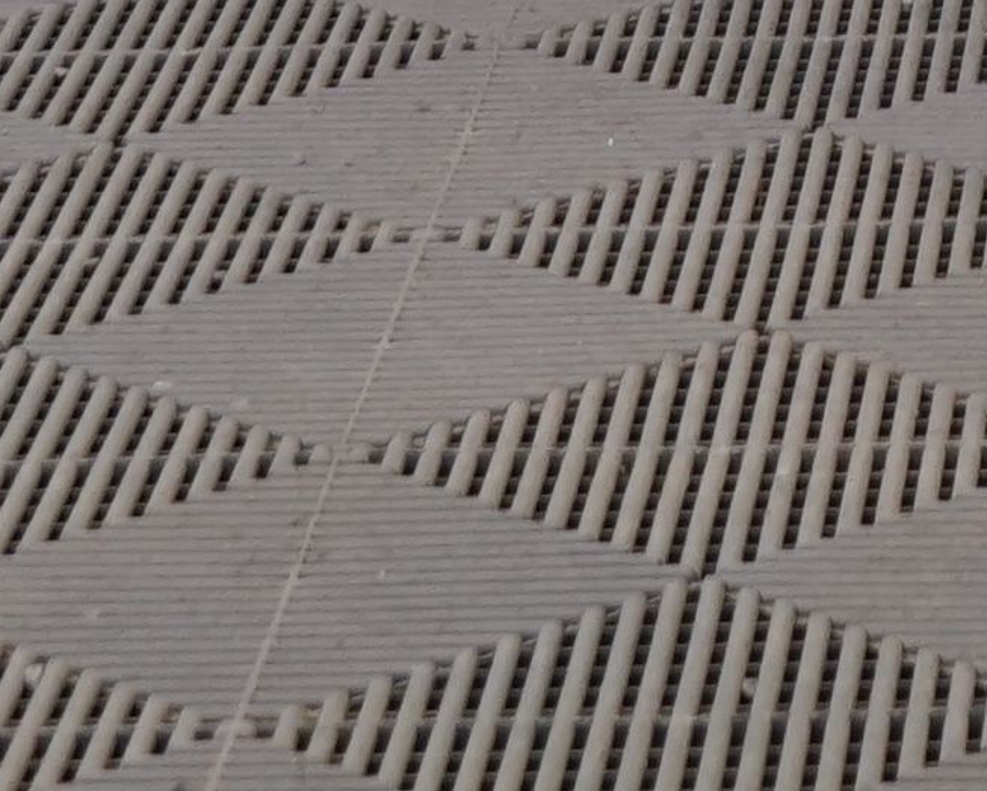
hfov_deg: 6.5
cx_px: 1752
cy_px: -1720
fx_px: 8563
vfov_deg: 5.0
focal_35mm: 293
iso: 500
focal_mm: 34
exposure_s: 1/30
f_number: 6.3
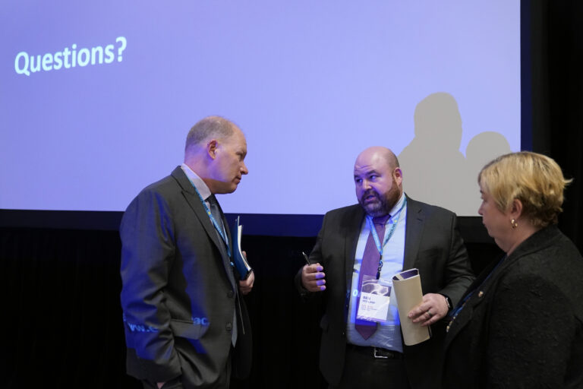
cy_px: 194
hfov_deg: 50.7
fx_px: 615
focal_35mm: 38
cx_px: 292
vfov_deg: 35.1
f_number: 2.8
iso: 5000
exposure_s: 1/250
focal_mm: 38
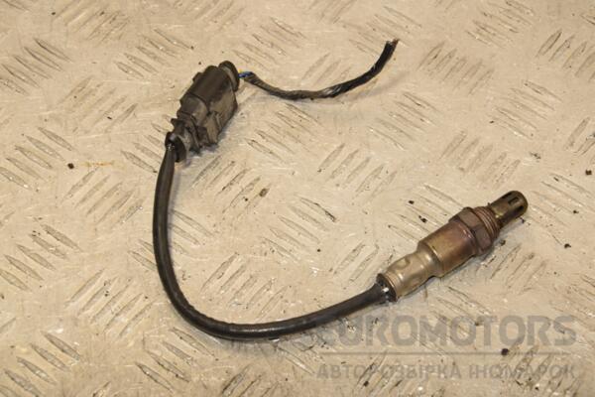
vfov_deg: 15.7
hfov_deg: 23.4
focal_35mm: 87
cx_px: 298
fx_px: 1438
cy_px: 198
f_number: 9
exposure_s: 1/200
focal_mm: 58
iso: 800
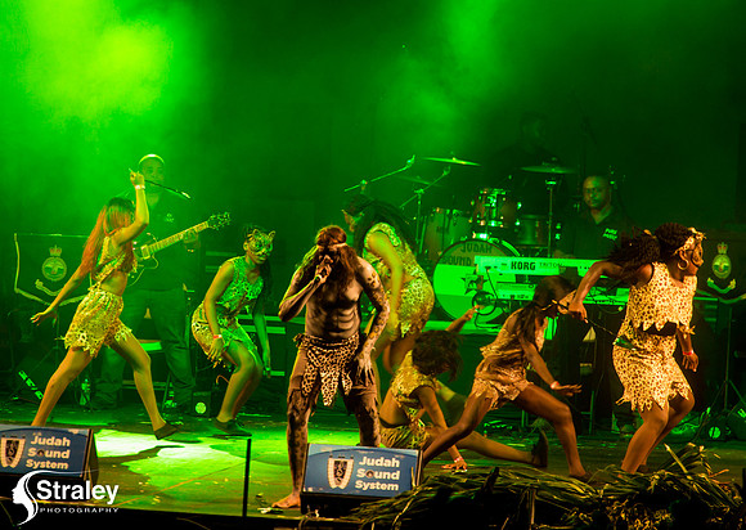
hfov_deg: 4.7
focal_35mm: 431
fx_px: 9115
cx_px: 378
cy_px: 218
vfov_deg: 3.3
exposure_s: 1/200
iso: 3200
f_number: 5.6
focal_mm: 340
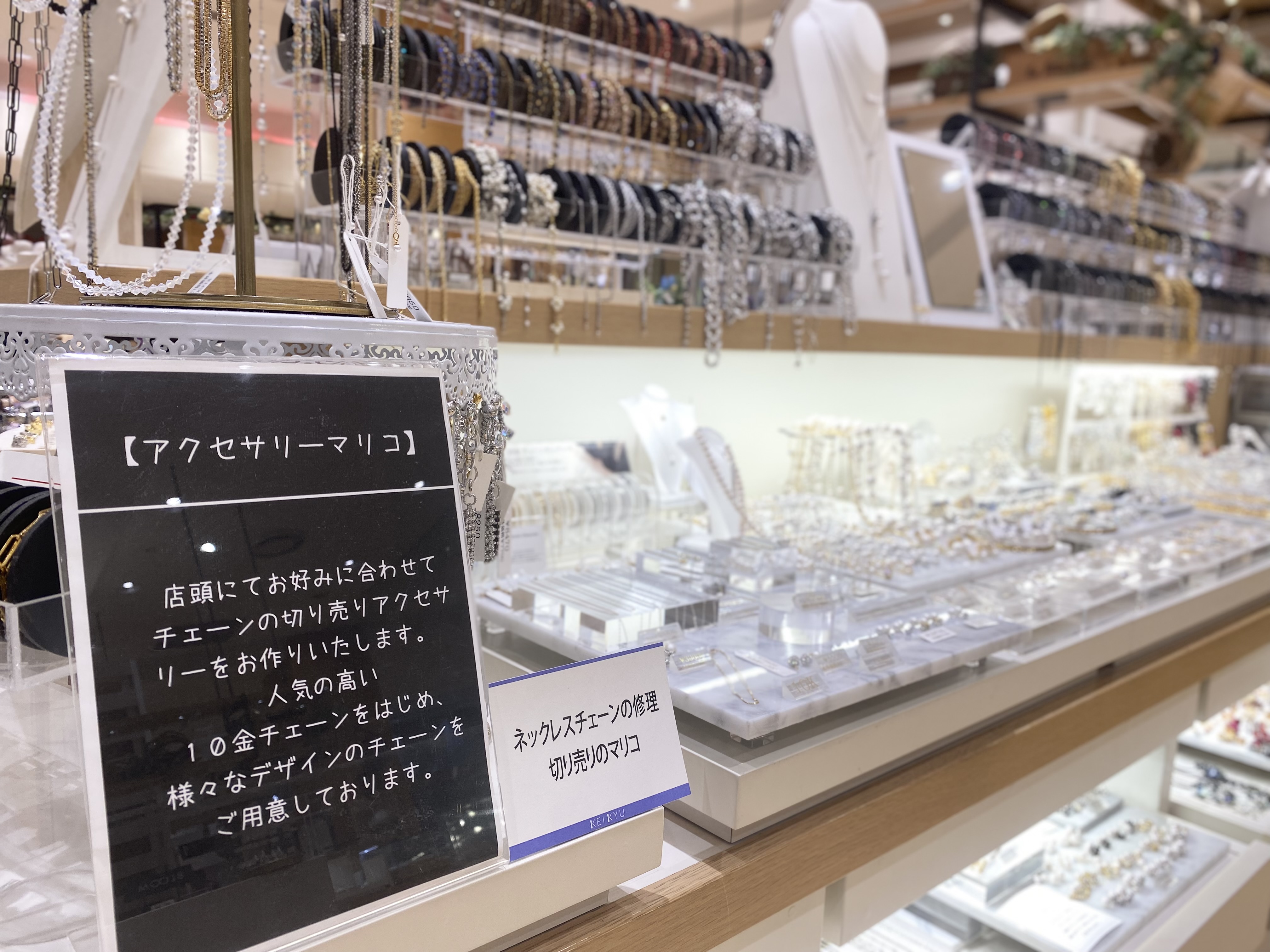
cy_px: 476
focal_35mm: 26
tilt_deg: -8.0
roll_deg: -2.7
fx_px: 954
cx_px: 635
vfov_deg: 53.1
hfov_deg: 67.3
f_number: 1.8
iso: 32
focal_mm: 4.25
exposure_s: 1/100
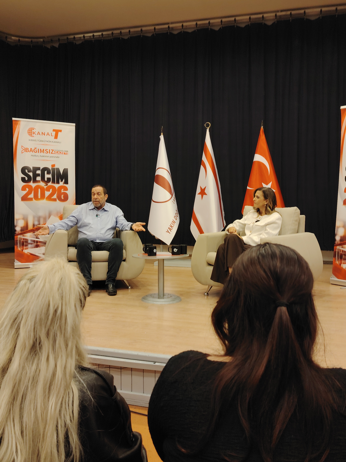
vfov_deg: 55.4
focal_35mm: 33
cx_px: 173
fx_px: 440
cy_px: 231
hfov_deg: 42.9
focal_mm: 5.25
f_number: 1.75
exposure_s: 1/33.3
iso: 516
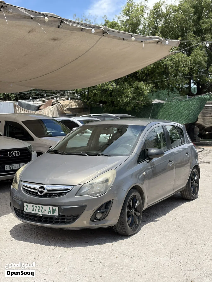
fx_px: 425
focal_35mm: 52
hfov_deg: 28.0
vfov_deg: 36.8
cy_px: 141
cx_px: 106
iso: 40
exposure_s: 1/1848
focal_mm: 5.96
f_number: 1.6
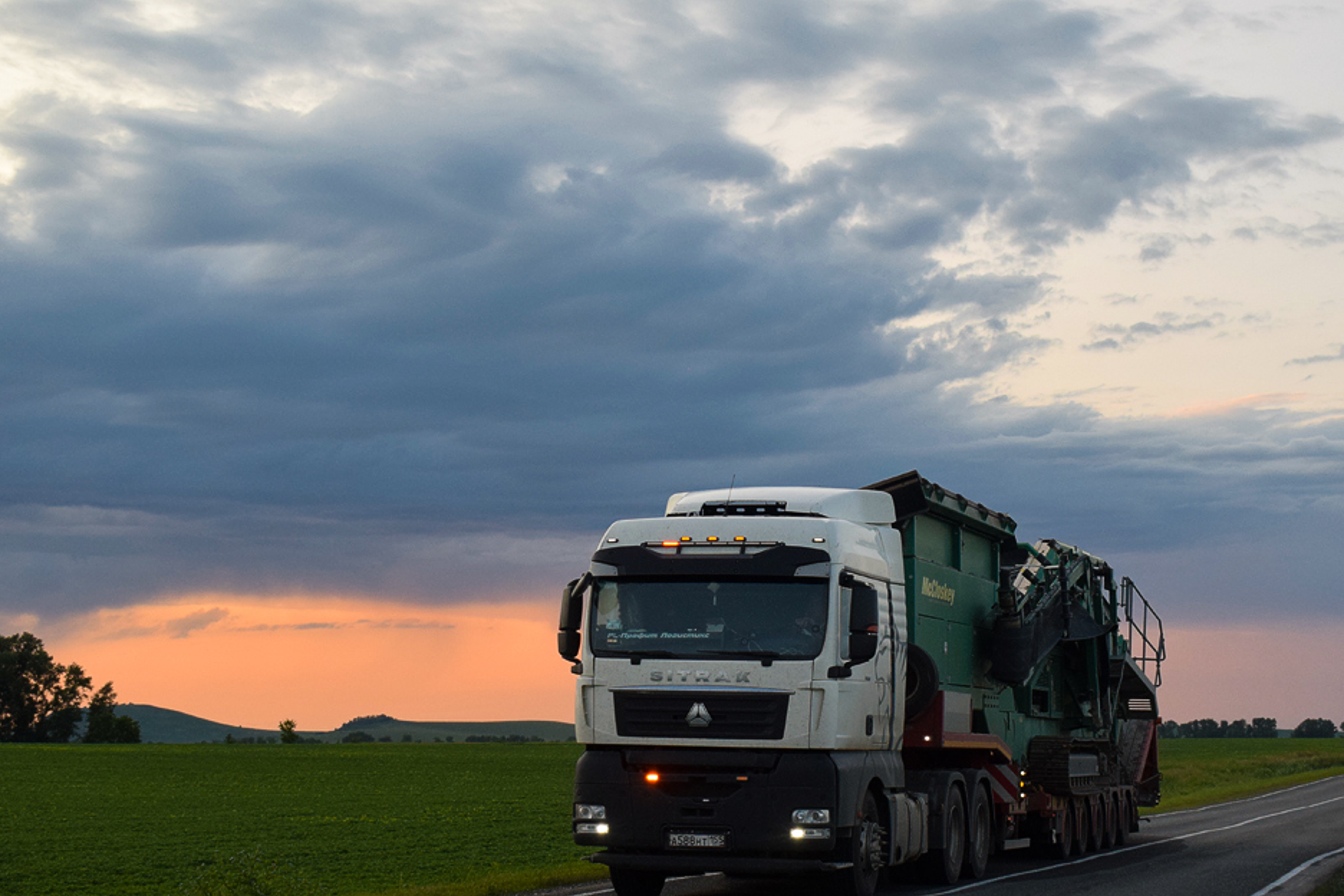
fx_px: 2226
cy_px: 543
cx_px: 760
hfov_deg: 33.5
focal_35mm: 60
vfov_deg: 22.7
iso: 800
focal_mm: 31
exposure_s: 1/640
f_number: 5.6
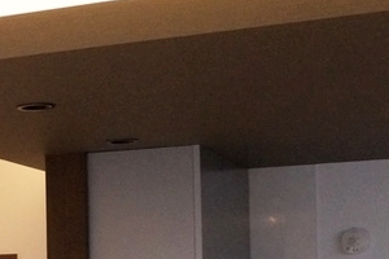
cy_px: 290
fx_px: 1167
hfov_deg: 15.5
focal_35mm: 108
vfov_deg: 12.4
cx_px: -360
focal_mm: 18
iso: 1600
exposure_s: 1/250
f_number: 5.6
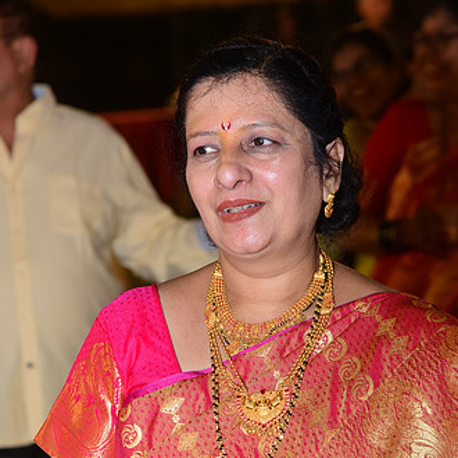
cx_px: 263
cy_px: 365
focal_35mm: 157
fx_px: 2350
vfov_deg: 11.1
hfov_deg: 11.1
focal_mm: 105
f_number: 5.6
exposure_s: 1/200
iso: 2000
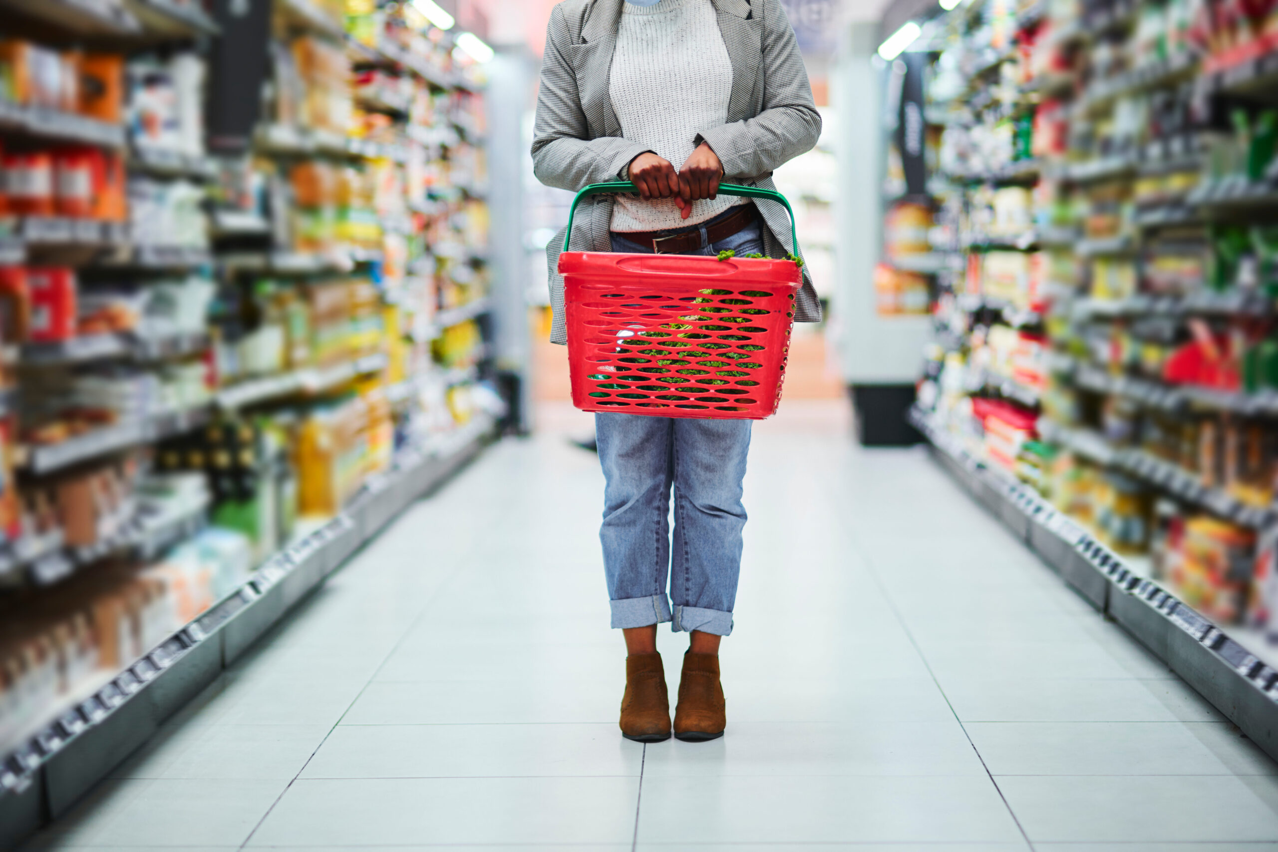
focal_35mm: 85
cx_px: 639
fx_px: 3017
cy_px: 426
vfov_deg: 16.1
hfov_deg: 23.9
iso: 320
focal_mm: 85
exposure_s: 1/200
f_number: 1.8
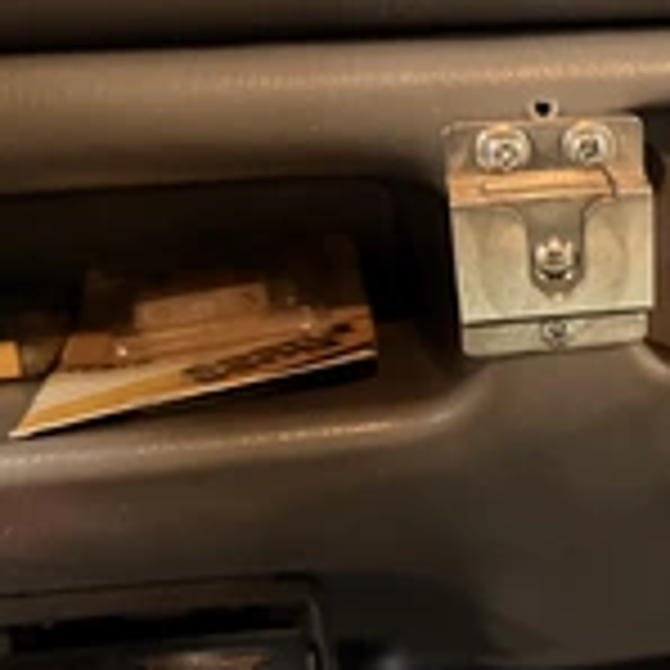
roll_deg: +0.6
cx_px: 719
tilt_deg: -24.2
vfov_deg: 30.0
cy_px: 333
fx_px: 1248
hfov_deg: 27.7
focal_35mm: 57
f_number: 1.78
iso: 1600
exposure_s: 1/20
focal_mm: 6.76
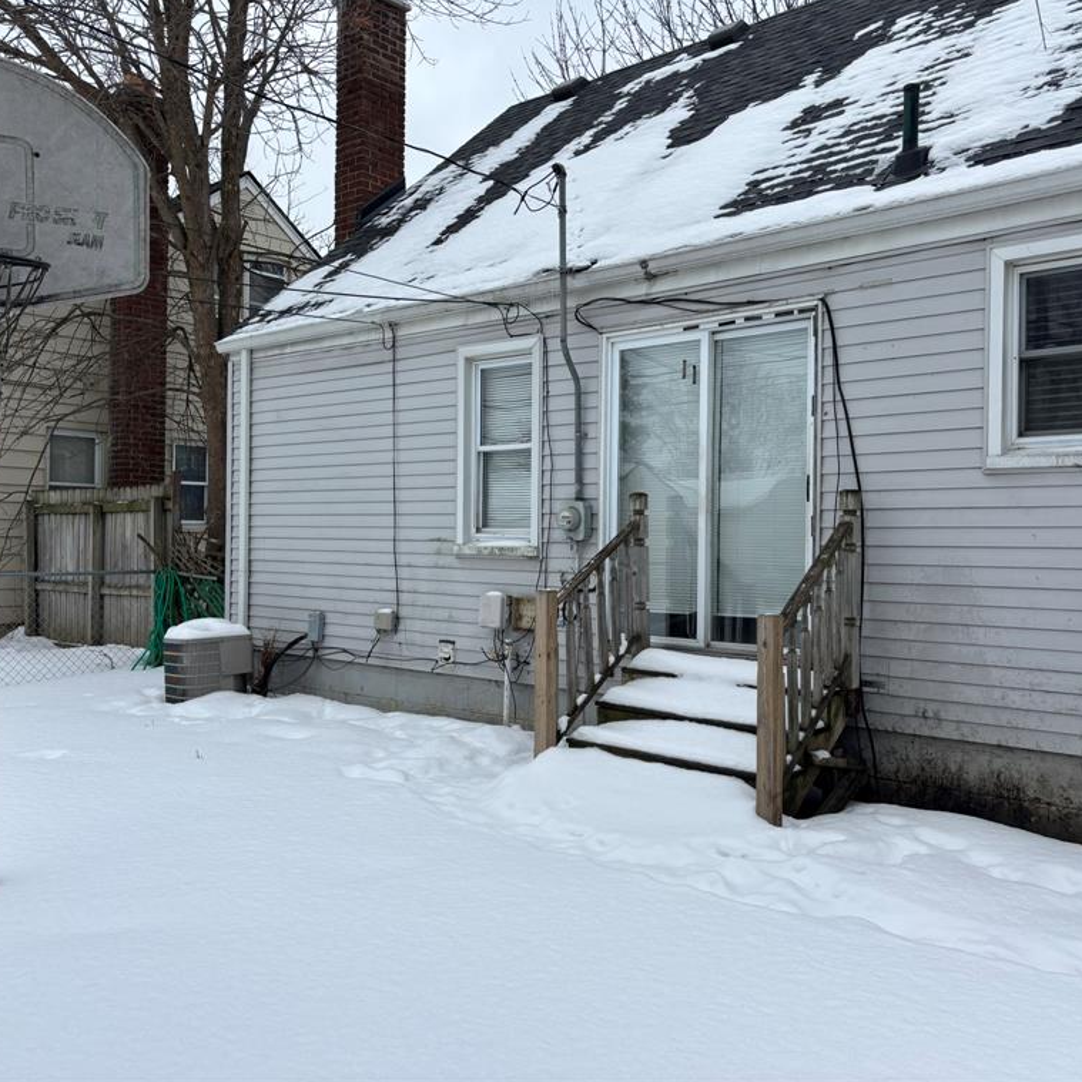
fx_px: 1096
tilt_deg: +1.1
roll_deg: -0.7
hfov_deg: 52.5
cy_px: 536
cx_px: 573
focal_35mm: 31
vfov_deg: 52.5
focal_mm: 5.96
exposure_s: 1/1984
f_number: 1.6
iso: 50
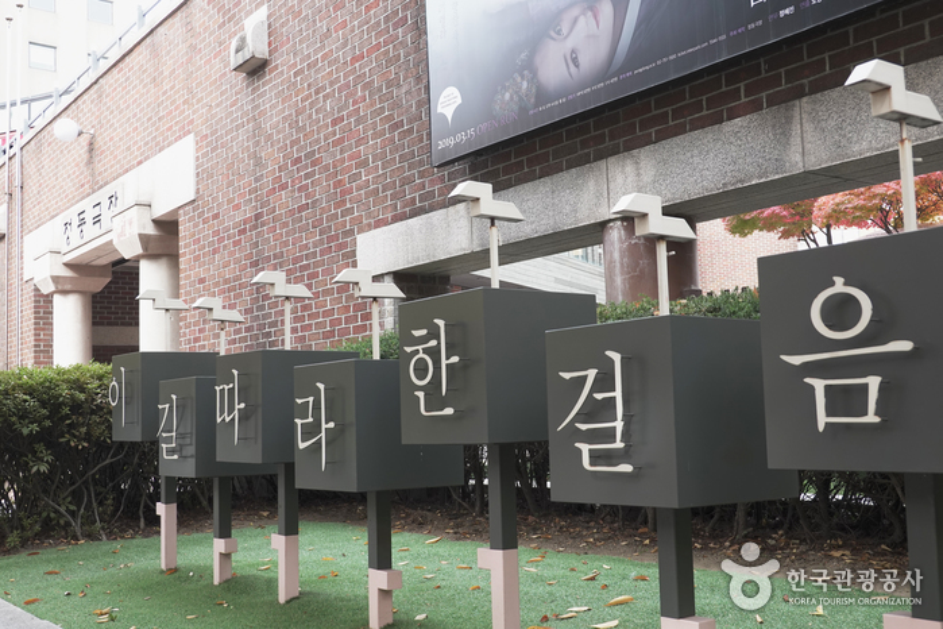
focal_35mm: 40
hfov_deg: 48.5
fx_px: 1048
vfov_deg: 33.4
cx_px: 472
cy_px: 314
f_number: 4
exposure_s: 1/100
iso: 125
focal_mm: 14.99
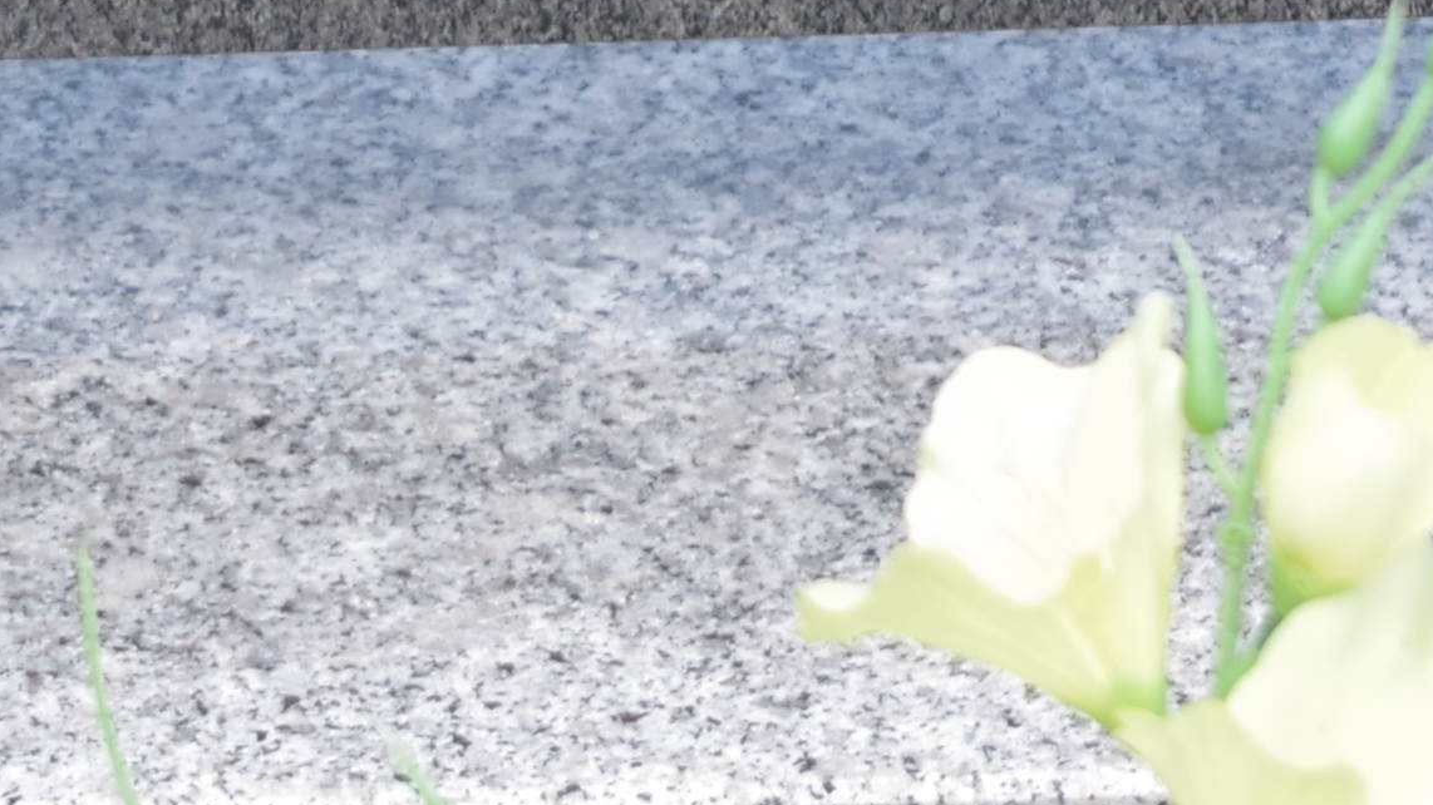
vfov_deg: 4.6
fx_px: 9726
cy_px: -1258
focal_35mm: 256
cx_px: 801
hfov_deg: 8.4
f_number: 4.5
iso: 100
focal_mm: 34
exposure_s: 1/125
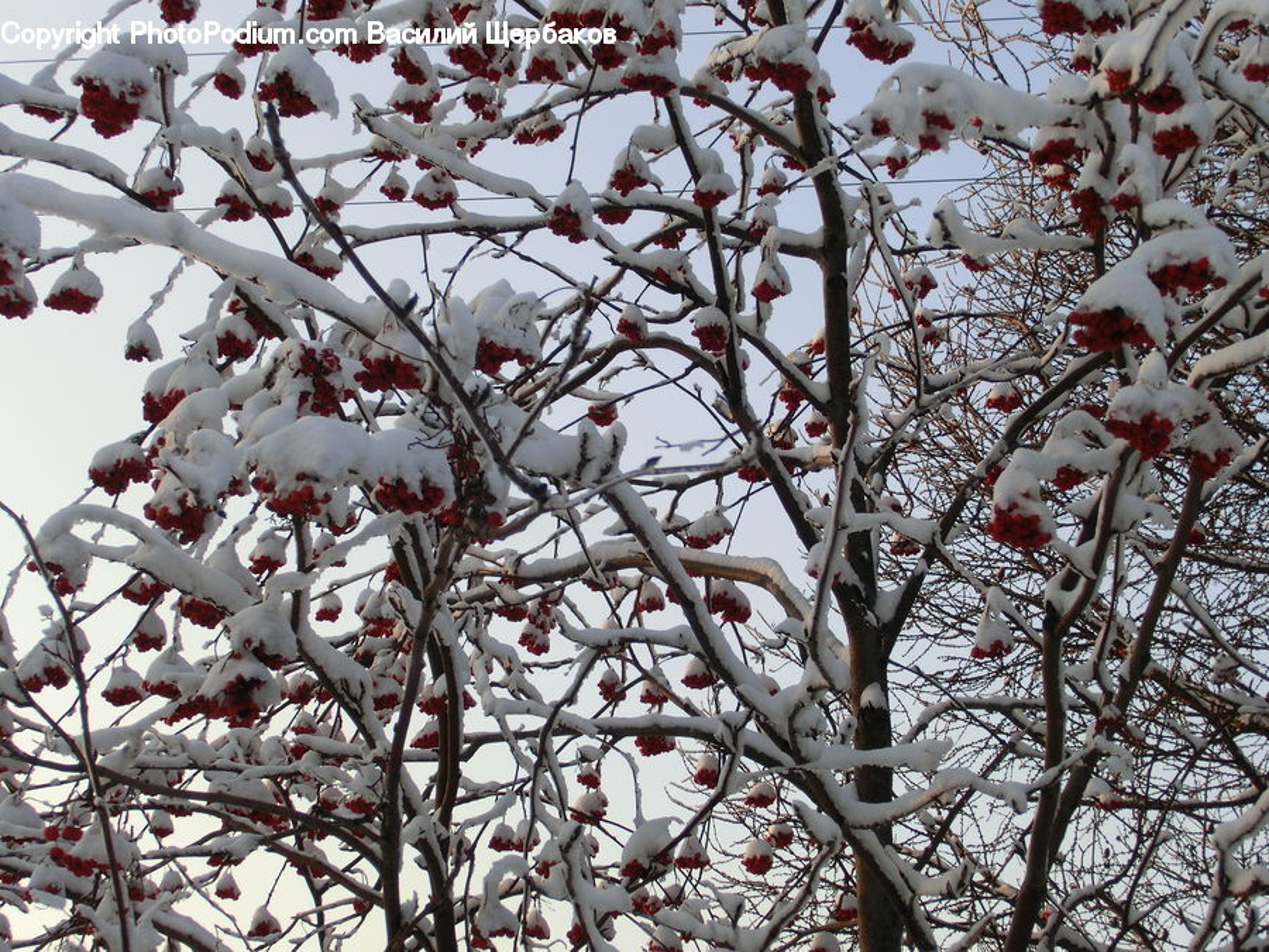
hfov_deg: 25.7
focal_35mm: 76
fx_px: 2786
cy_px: 476
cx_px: 634
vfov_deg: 19.4
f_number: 4.9
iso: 100
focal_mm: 13.48
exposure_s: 1/320
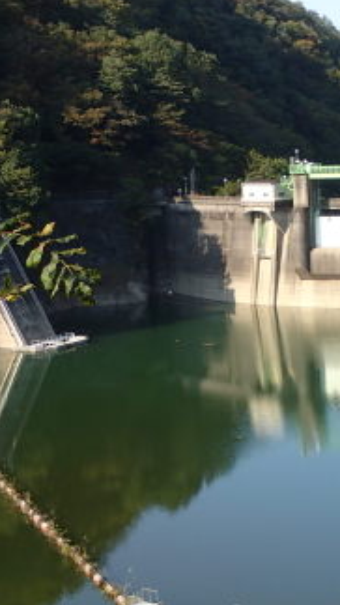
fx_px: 1476
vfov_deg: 23.2
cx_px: 325
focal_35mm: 92
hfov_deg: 13.0
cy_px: 331
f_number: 5
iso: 100
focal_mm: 10.29
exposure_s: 1/250
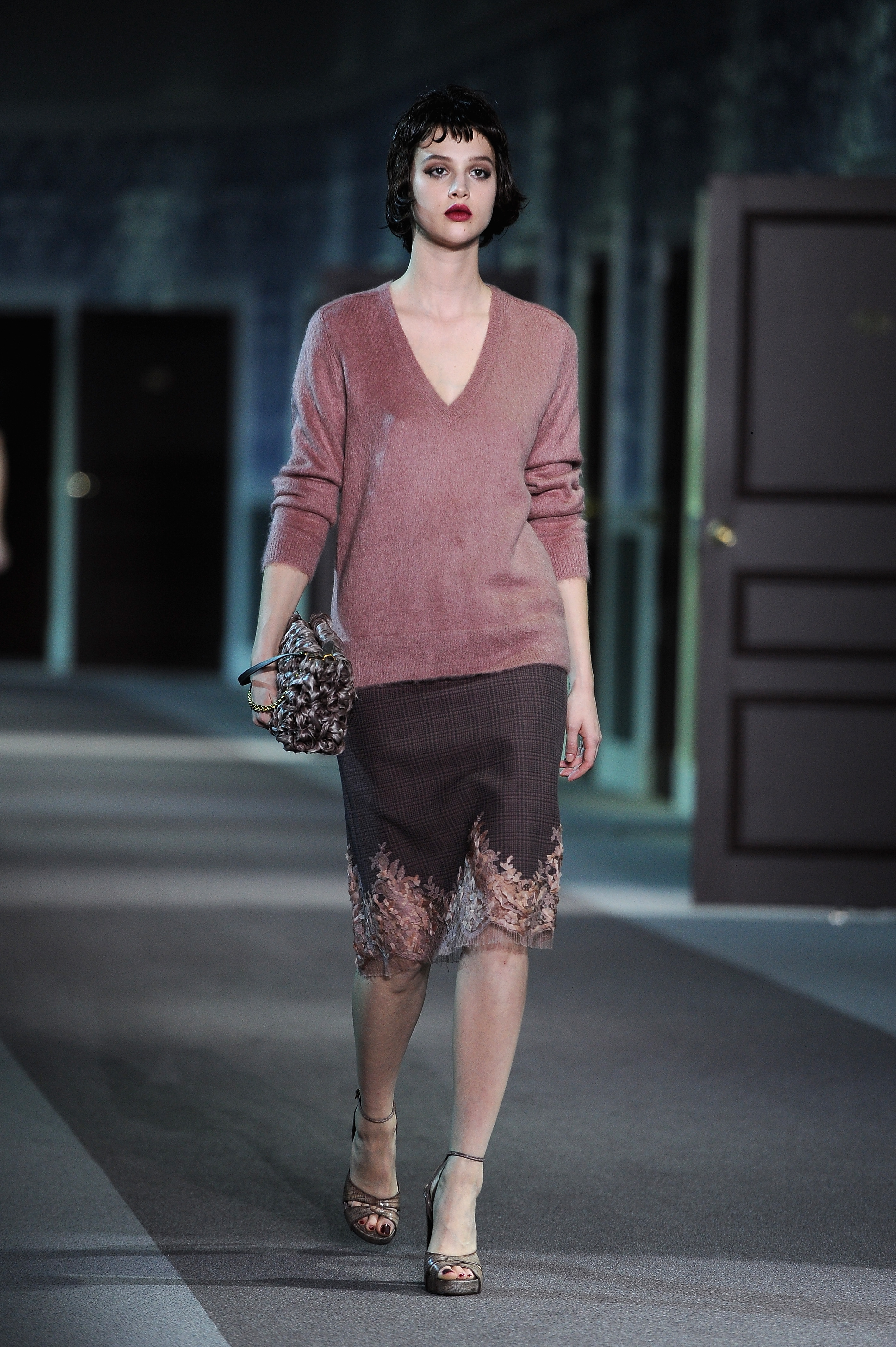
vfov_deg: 10.3
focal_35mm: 200
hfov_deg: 6.9
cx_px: 448
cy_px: 674
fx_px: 7476
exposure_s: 1/400
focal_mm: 200
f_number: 3.5
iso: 1250
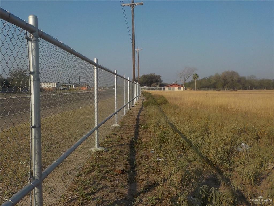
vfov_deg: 46.8
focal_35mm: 30
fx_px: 237
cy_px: 103
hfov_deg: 60.0
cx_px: 137
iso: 125
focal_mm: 4.1
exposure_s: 1/2000
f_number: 3.3
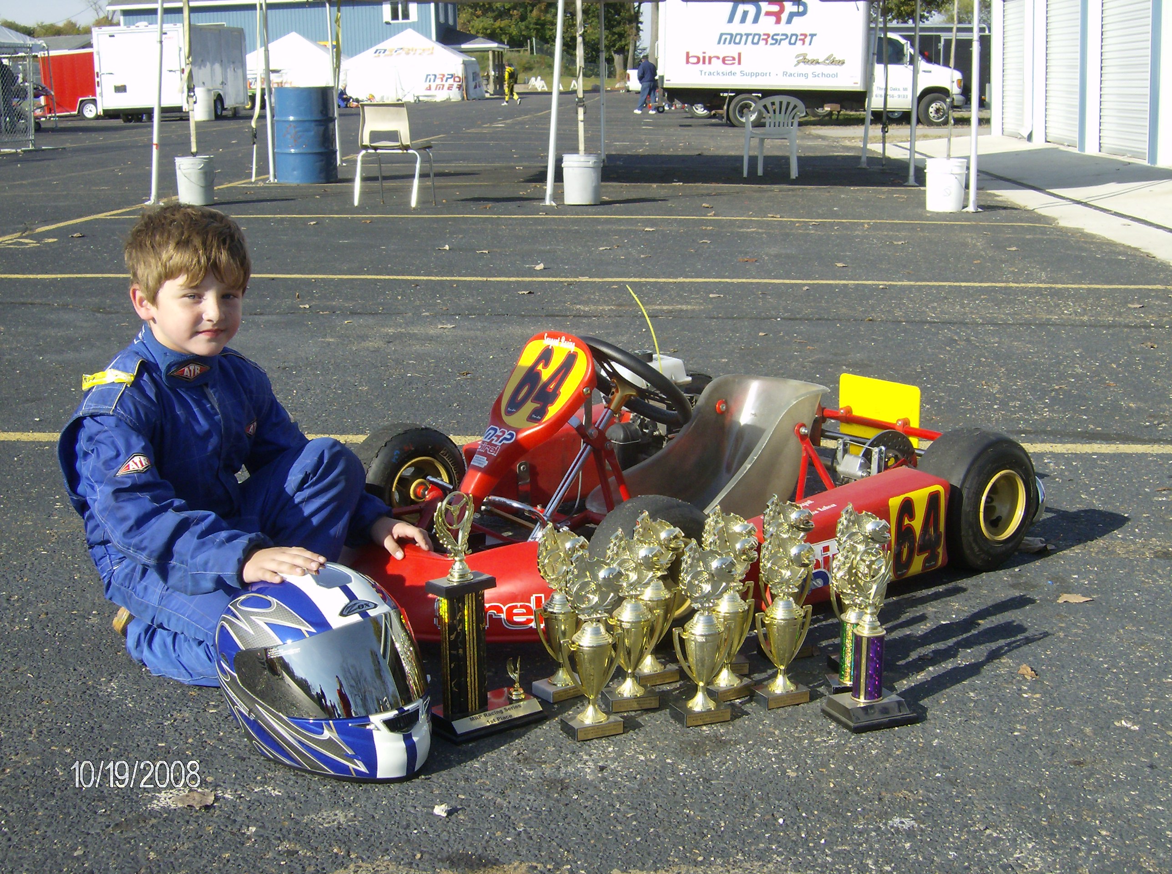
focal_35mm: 46
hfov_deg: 41.3
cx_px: 586
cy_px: 437
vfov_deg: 31.4
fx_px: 1554
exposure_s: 1/394
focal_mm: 7.7
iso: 100
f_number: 5.1
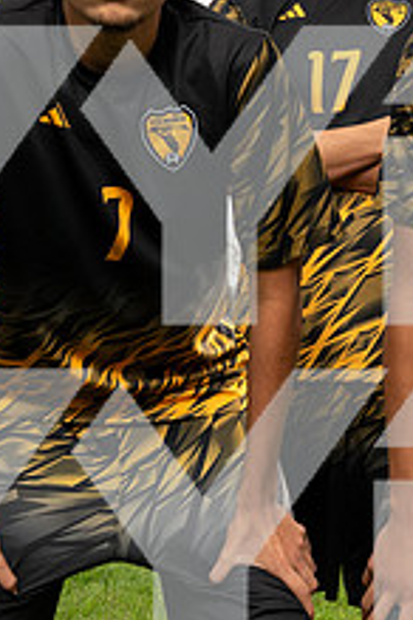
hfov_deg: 15.1
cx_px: 328
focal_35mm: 90
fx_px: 1549
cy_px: 177
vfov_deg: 22.5
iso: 250
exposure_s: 1/200
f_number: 8
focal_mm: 34
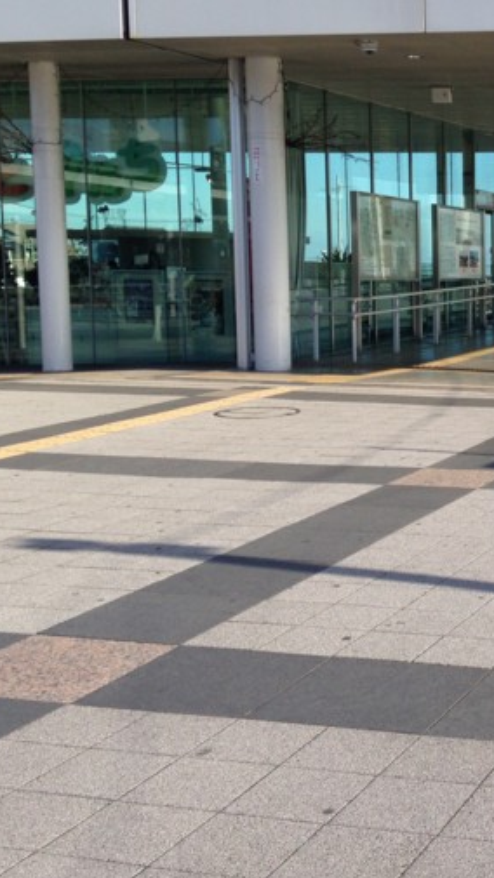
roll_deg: -1.4
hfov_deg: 19.4
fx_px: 1328
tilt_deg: -5.7
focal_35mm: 57
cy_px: 407
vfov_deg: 36.6
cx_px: 649
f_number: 2.4
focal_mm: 4.12
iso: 50
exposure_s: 1/786
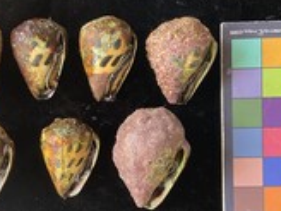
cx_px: 86
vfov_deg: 23.6
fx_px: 503
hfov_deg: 30.9
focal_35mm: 62
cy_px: 119
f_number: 1.8
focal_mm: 3
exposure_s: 1/60
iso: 40
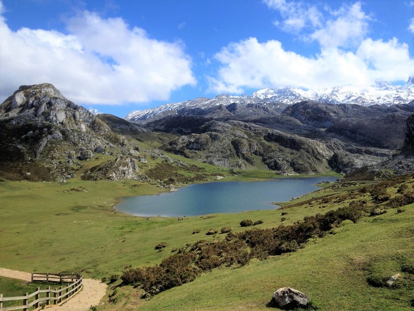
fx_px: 419
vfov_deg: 40.7
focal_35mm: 35
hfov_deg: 52.6
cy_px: 156
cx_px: 207
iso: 50
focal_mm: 4.28
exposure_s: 1/2907
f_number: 2.4
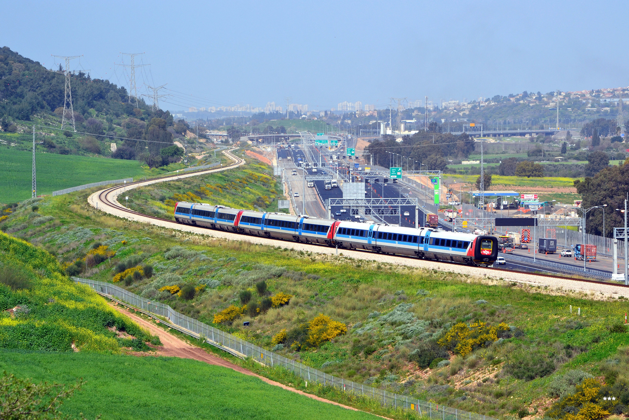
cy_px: 210
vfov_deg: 8.7
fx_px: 2752
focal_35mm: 158
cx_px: 314
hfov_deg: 13.0
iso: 280
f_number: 11
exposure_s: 1/500
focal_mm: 105
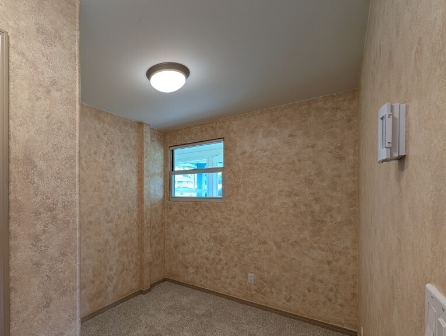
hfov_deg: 91.4
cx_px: 153
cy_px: 192
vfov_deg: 77.8
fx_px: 206
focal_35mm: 16
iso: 54
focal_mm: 2.02
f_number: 1.7
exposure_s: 1/136
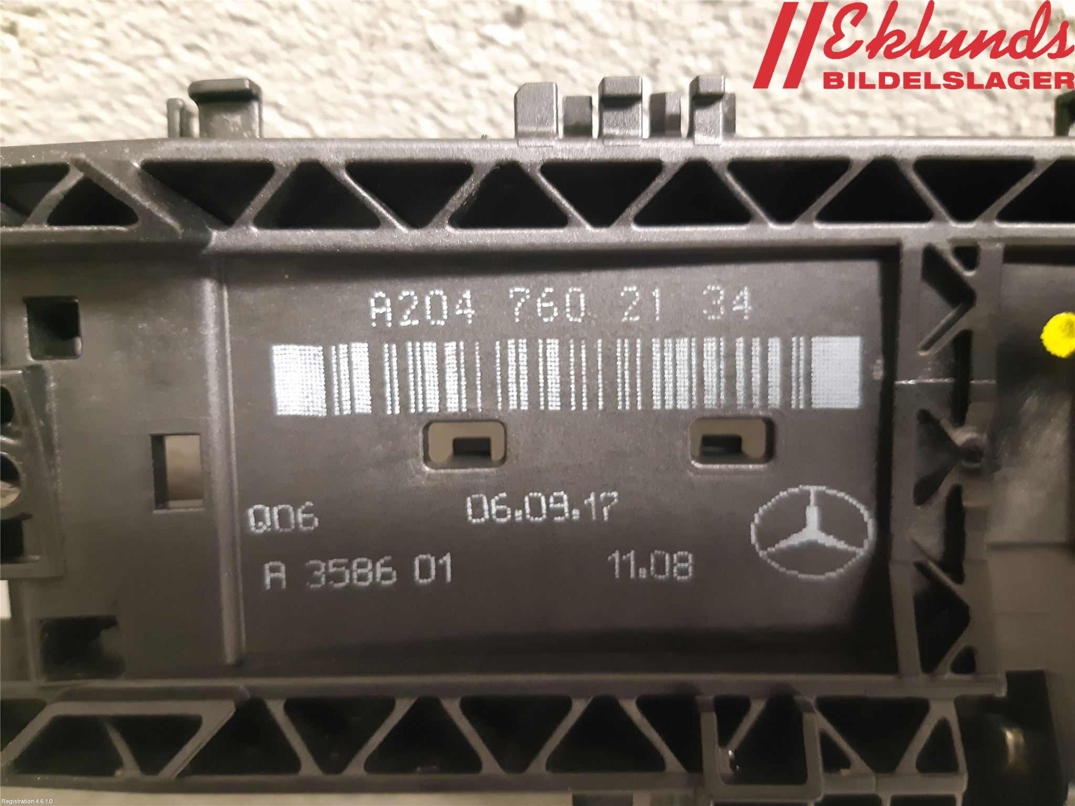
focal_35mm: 26
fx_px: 807
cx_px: 538
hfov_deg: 67.3
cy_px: 403
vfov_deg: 53.1
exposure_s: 1/20
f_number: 1.7
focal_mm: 3.93
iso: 640
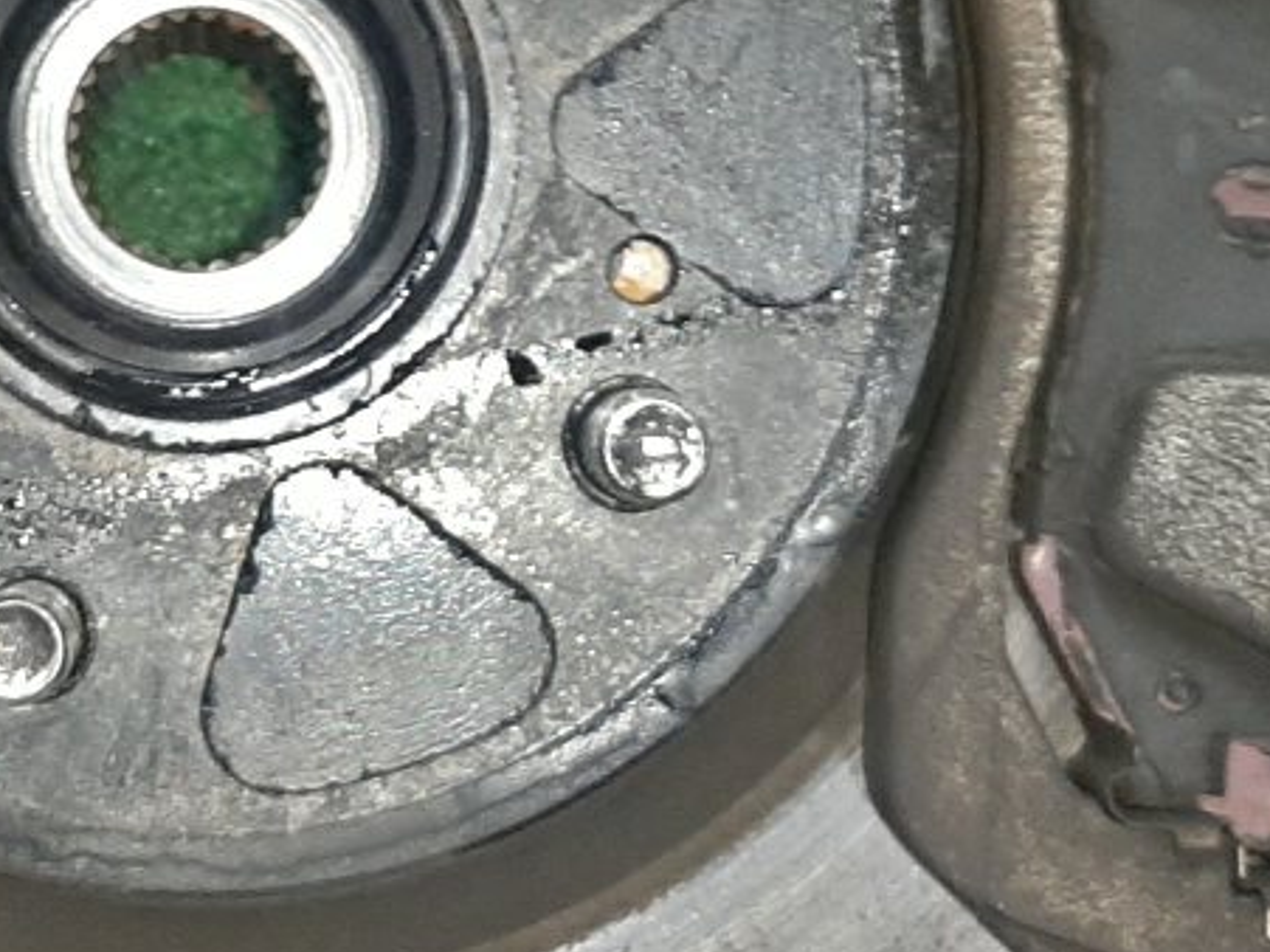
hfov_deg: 22.9
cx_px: 99
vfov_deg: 17.6
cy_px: 146
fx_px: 3044
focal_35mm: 83
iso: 185
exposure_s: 1/25
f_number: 1.7
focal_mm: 3.93
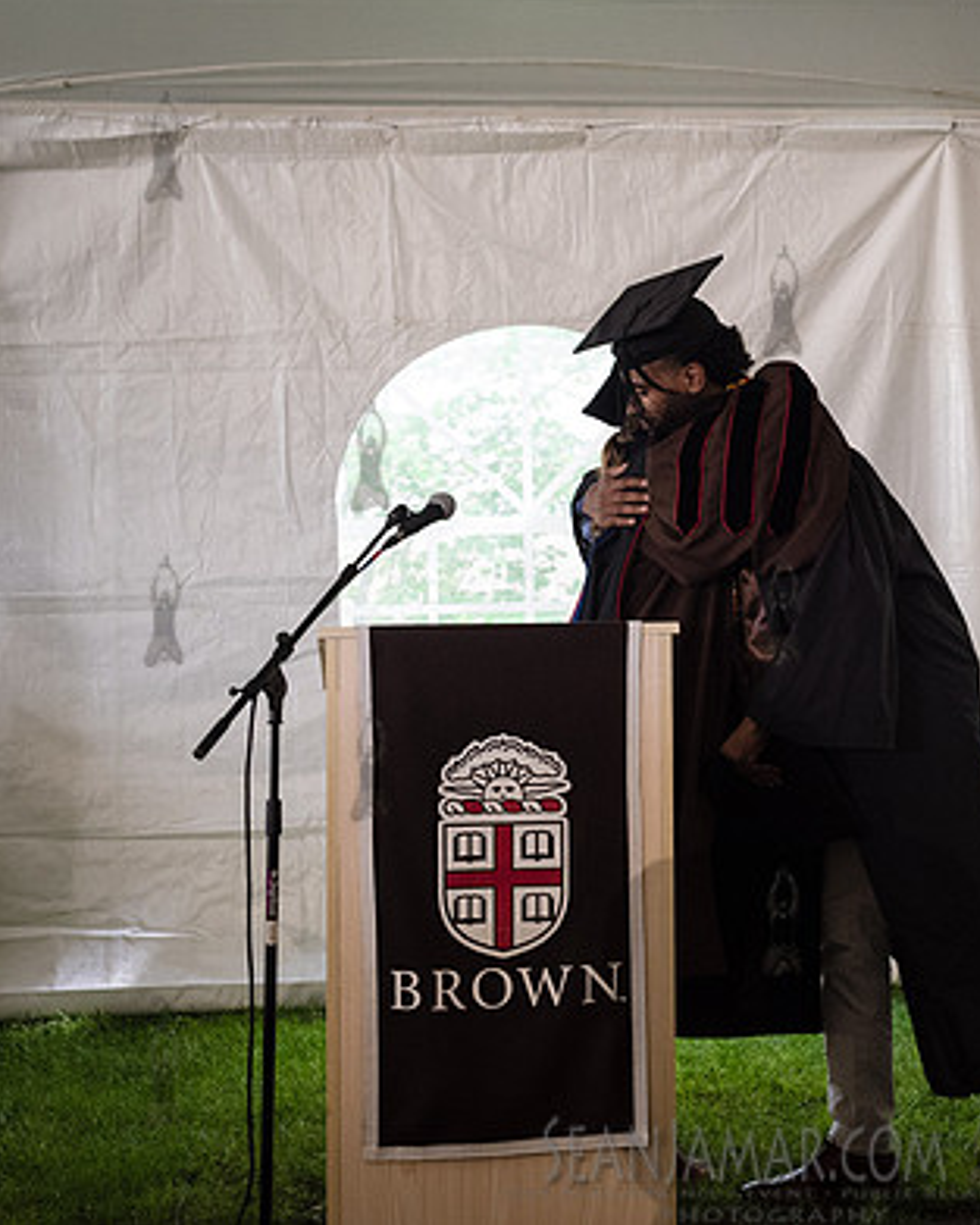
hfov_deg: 24.4
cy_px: 487
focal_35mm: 62
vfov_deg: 30.4
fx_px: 2247
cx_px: 689
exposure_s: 1/200
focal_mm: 35
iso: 2000
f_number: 4.5
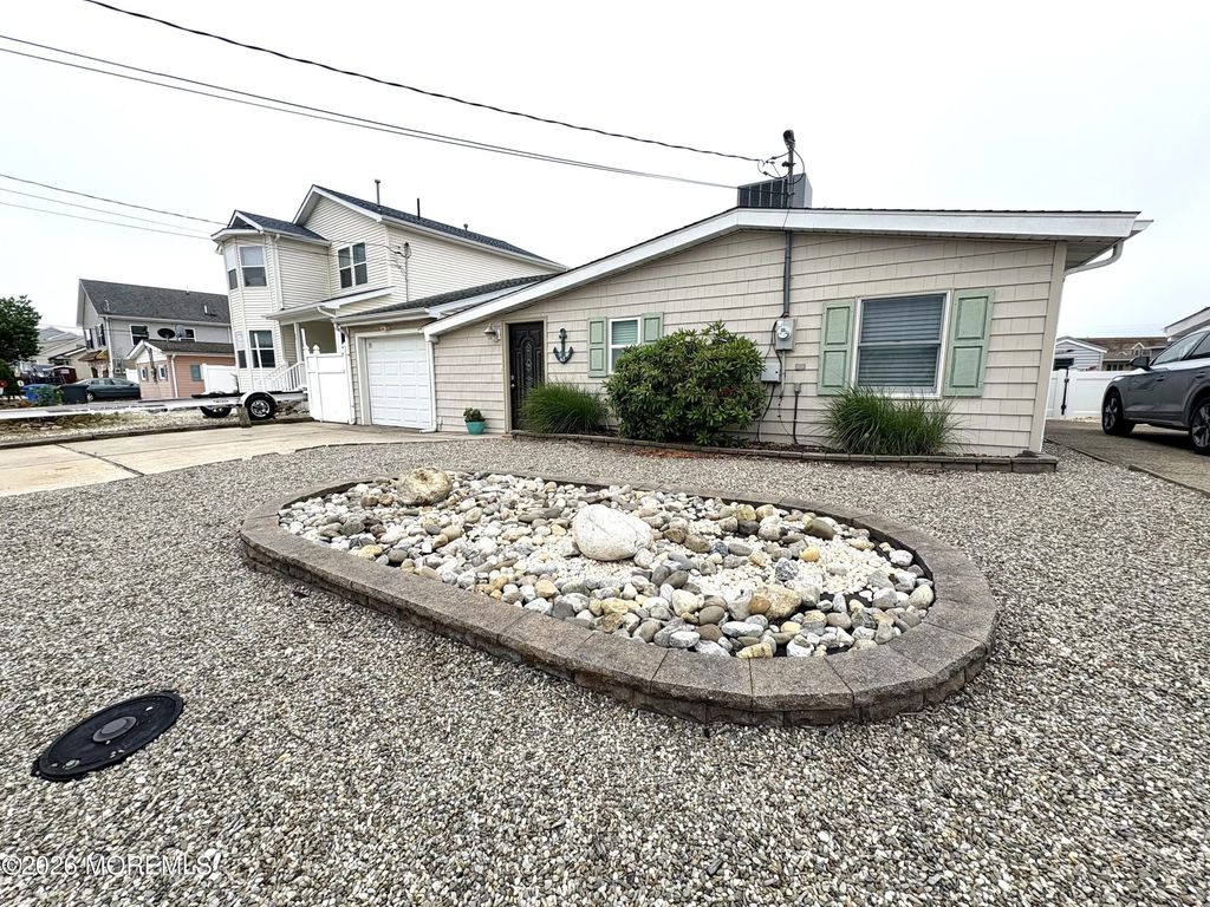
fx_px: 489
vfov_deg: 85.7
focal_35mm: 14
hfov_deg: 102.1
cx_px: 605
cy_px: 454
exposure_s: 1/1449
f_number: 2.2
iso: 50
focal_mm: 2.22
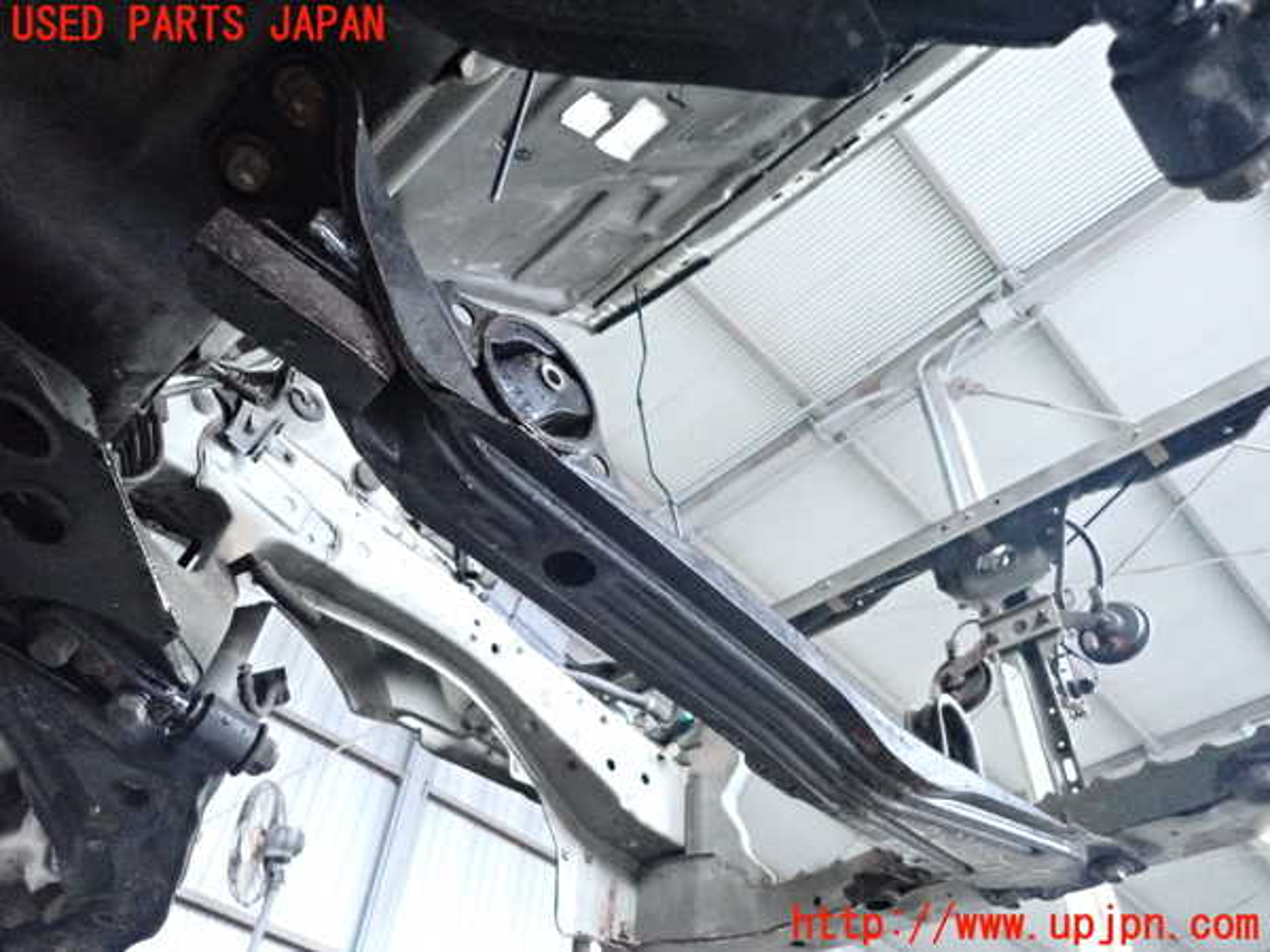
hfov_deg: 69.4
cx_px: 635
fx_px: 917
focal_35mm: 25
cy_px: 476
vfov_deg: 54.9
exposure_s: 1/125
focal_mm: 4.5
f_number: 2
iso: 3200
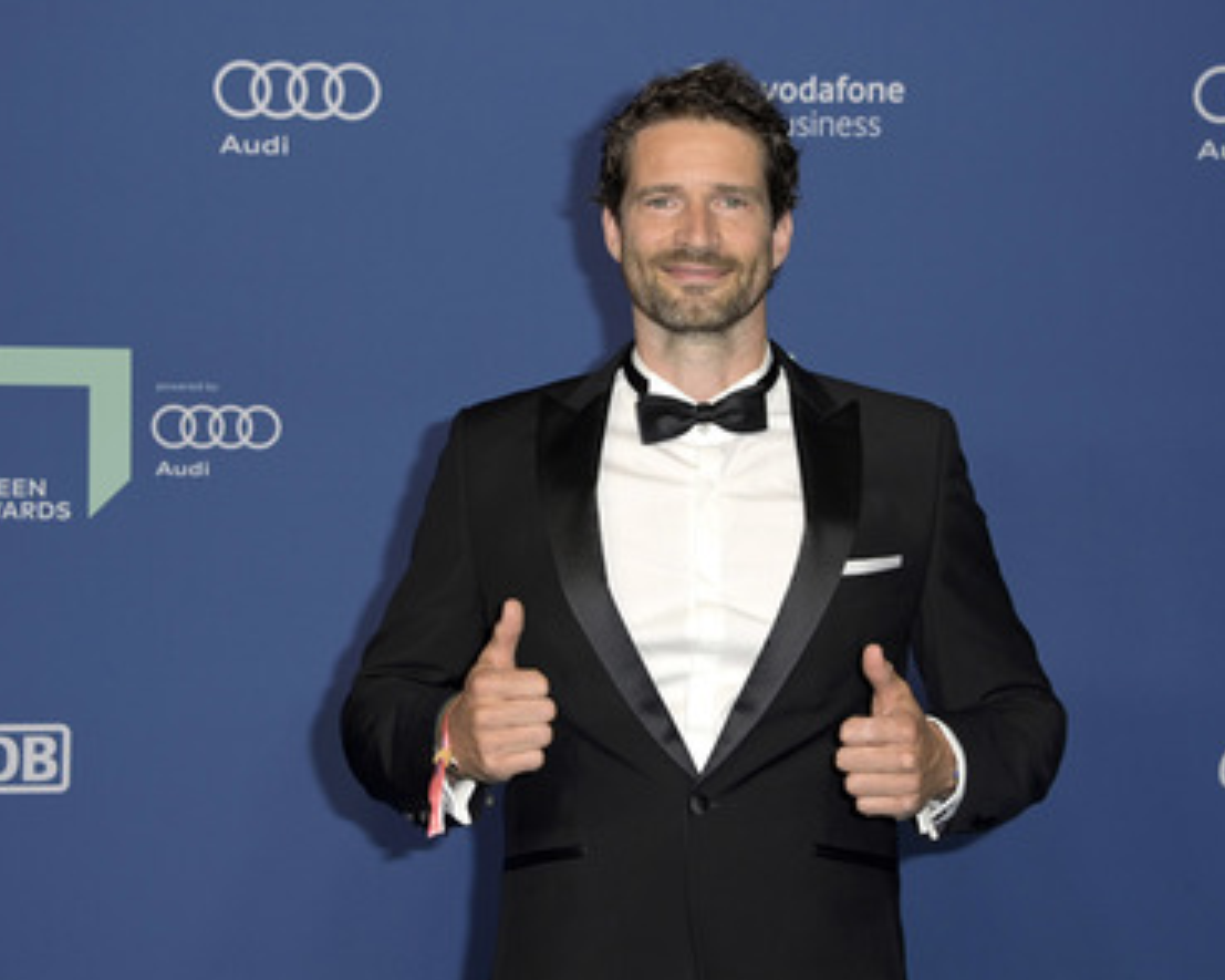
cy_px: 495
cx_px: 715
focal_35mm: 78
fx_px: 2827
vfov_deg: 19.7
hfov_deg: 24.4
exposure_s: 1/250
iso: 800
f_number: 5.6
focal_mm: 68
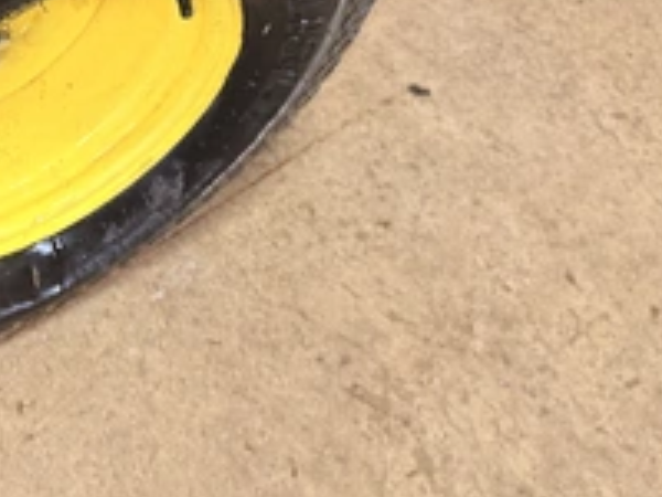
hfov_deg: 36.3
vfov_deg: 28.7
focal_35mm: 48
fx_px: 918
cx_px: 23
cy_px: 23
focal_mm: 6.76
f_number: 1.78
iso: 640
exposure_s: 1/40
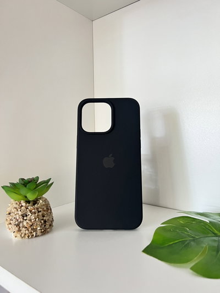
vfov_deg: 67.3
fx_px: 220
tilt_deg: -2.5
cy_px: 146
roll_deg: +2.6
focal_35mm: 26
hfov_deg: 53.1
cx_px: 110
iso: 500
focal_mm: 5.7
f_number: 1.5
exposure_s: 1/48
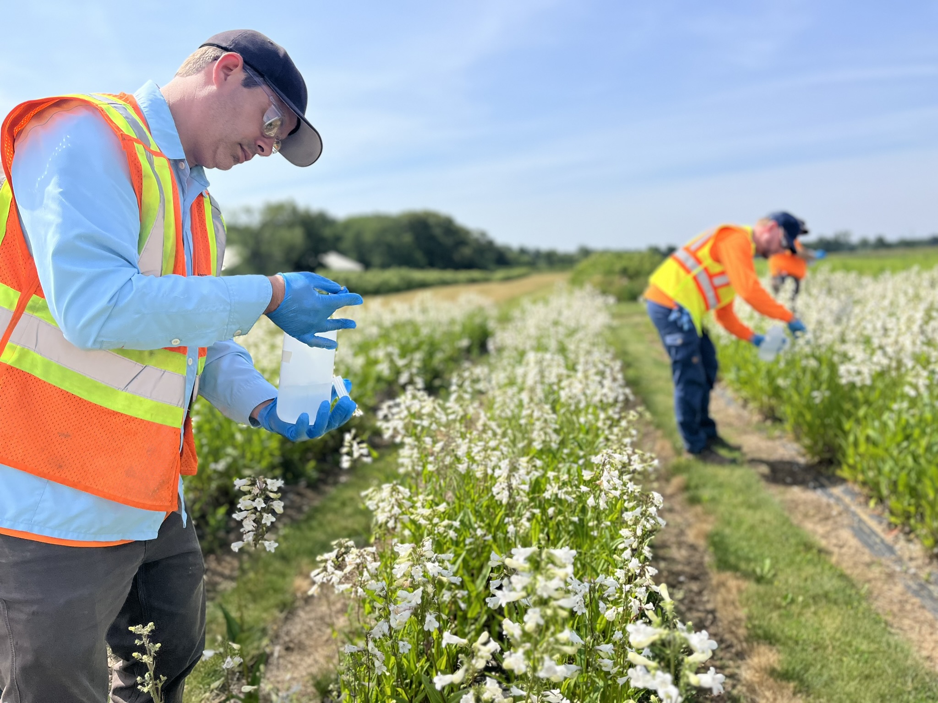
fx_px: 705
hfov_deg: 67.3
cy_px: 352
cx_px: 469
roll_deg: +2.4
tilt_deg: -6.4
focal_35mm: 26
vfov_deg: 53.1
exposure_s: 1/6494
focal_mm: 5.1
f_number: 1.6
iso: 50
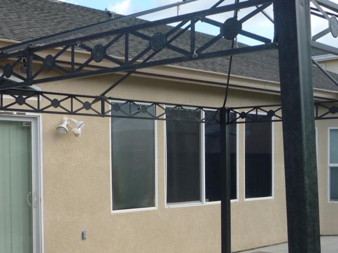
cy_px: 186
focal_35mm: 60
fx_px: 586
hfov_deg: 32.1
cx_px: 128
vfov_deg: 24.2
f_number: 4
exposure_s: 1/320
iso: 100
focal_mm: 5.2
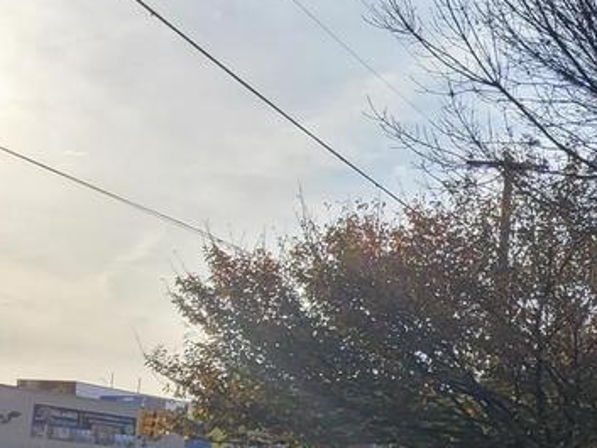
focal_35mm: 53
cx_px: 942
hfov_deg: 25.2
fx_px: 914
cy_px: 428
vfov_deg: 26.3
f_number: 2.2
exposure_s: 1/2128
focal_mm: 2.2
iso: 50
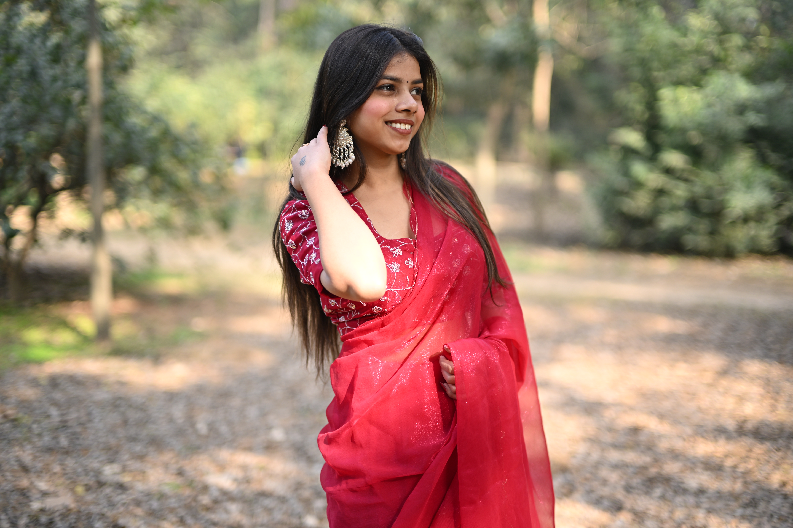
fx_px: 1101
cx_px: 396
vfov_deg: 27.0
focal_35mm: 50
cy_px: 264
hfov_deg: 39.6
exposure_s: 1/400
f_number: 1.4
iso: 100
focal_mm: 50
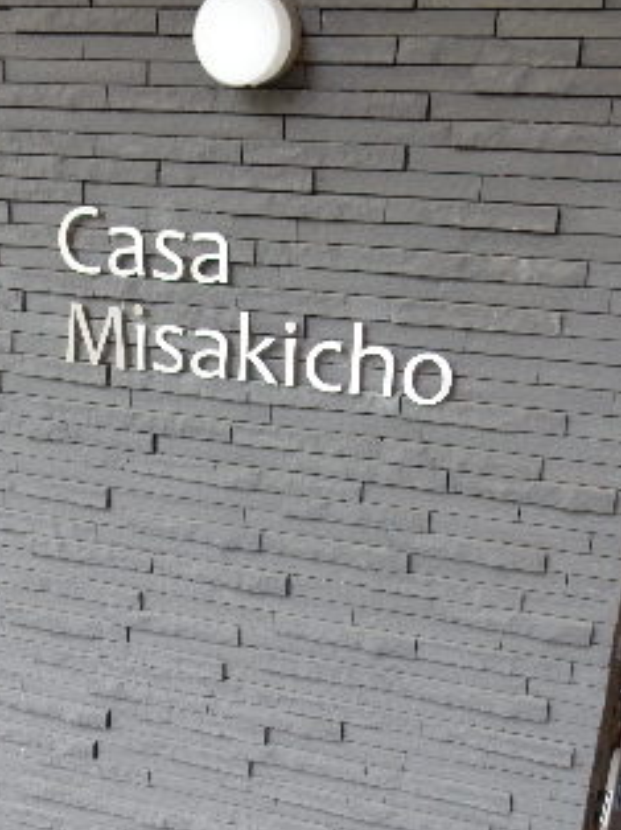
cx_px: 217
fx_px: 1222
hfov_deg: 28.4
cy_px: 579
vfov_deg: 37.0
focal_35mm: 51
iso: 400
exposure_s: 1/25
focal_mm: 4.5
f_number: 3.7
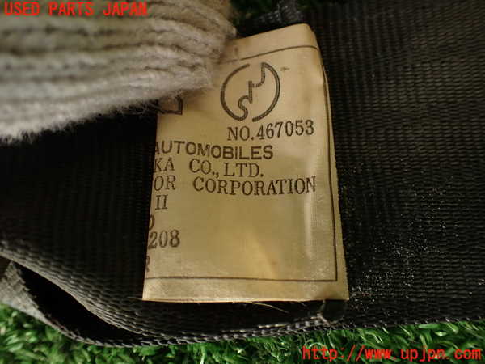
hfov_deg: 56.8
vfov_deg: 44.2
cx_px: 242
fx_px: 448
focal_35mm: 32
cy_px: 182
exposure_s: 1/60
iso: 100
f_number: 2.4
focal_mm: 5.79
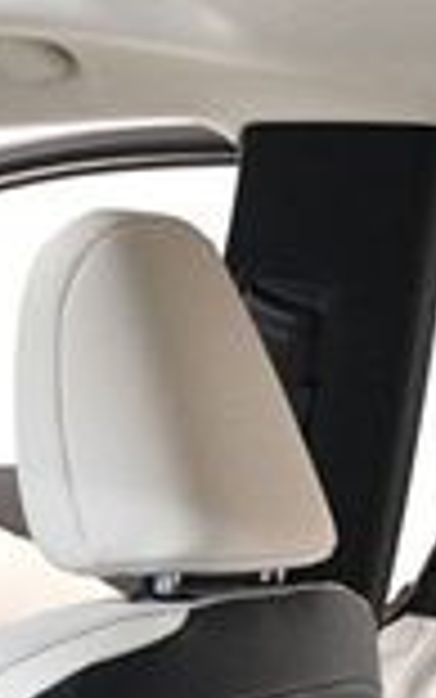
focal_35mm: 143
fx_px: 2716
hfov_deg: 8.5
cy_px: 914
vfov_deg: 14.0
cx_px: -530
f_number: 3.8
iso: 3200
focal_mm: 23
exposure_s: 1/80
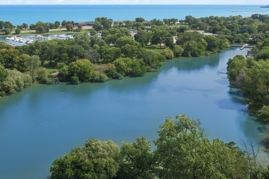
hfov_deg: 50.4
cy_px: 70
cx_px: 109
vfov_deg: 34.9
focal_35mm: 38
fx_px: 284
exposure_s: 1/400
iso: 200
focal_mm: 24
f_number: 8
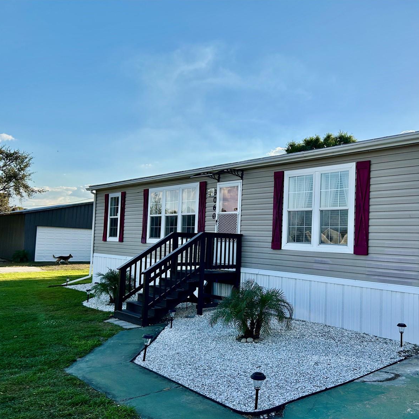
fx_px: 425
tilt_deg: +3.2
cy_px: 211
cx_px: 270
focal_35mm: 31
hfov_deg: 51.8
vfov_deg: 52.5
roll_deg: -1.9
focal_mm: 5.7
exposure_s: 1/4630
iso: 50
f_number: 1.5
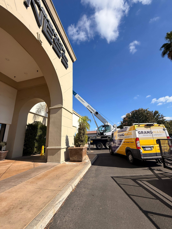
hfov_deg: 85.7
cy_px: 114
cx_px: 86
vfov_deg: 102.1
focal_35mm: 14
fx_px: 93
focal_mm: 2.22
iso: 50
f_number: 2.2
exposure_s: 1/2506
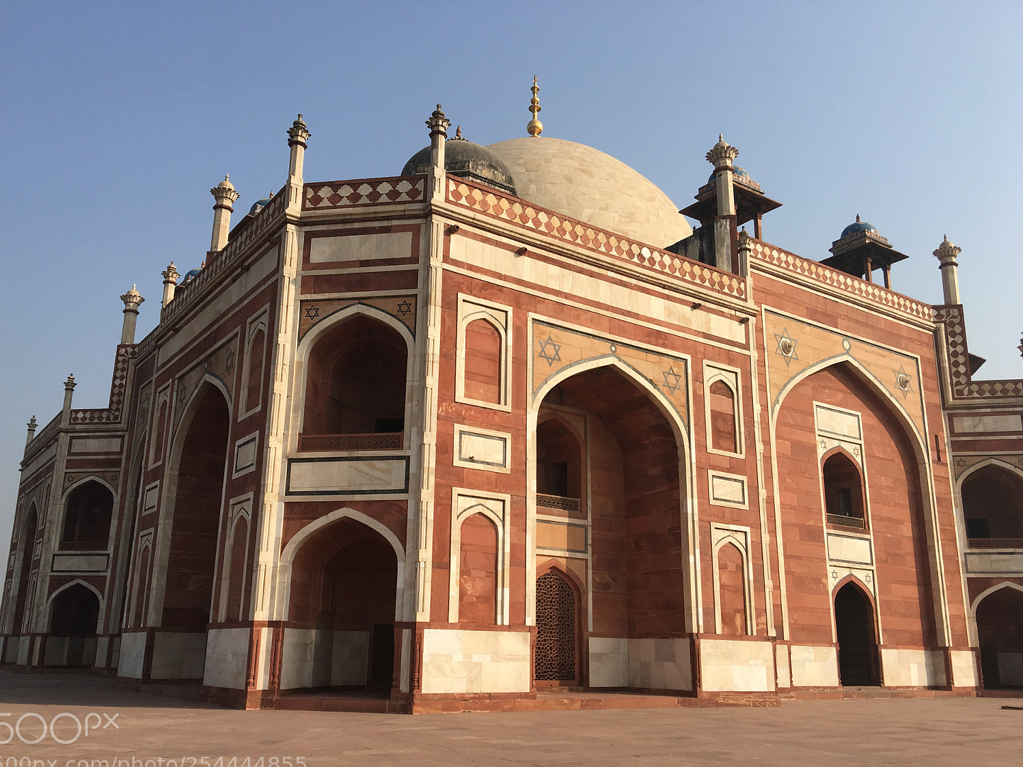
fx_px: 916
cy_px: 408
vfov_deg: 45.4
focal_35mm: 31
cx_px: 496
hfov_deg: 58.3
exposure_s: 1/1603
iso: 25
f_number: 2.2
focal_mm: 4.15
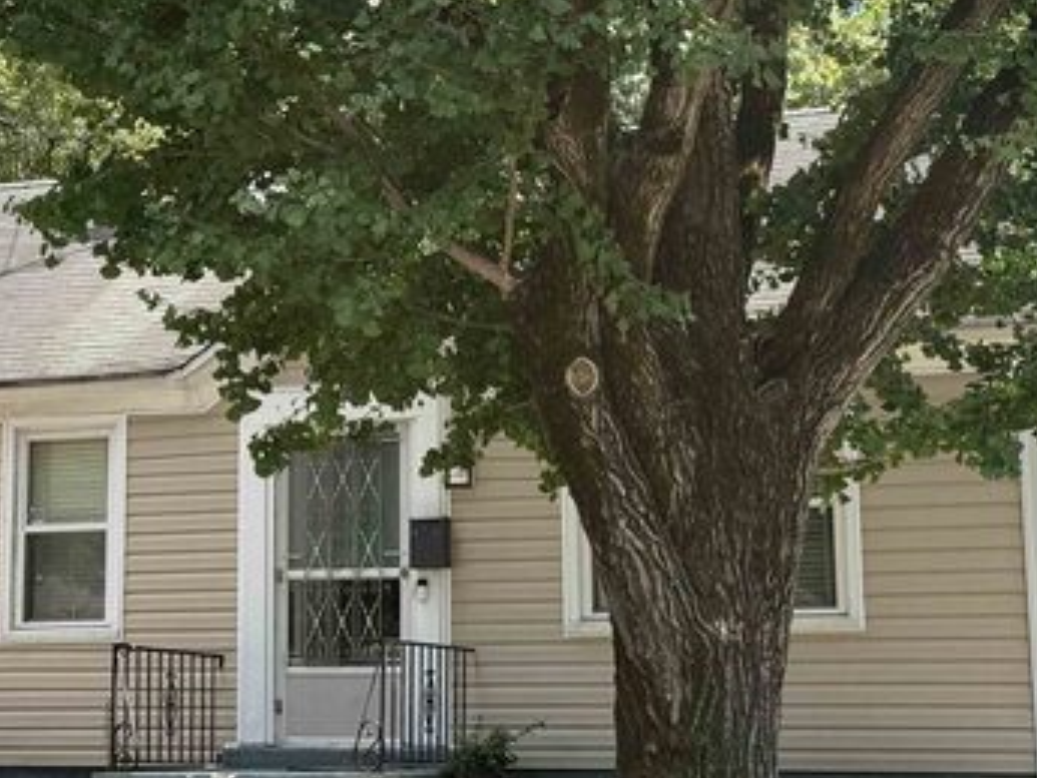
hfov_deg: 21.9
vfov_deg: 16.5
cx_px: 355
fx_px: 2667
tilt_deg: +10.1
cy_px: 210
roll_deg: -0.7
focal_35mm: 89
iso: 80
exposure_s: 1/794
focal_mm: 6.76
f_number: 1.78
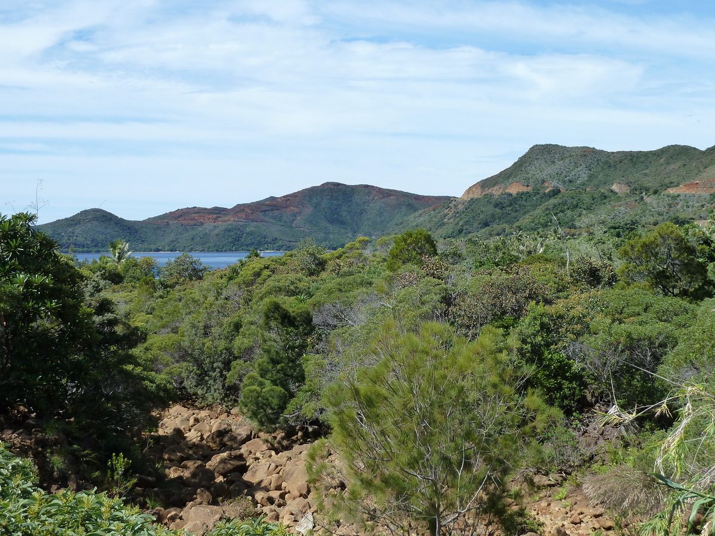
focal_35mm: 55
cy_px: 268
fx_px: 1136
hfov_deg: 34.9
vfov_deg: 26.6
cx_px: 358
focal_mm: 9.1
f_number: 4.5
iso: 125
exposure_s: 1/500
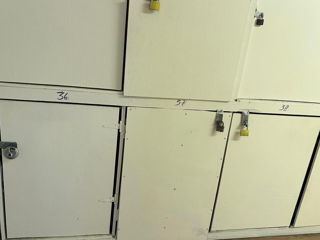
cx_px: 152
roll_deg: -6.4
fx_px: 268
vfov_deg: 48.2
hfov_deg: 61.6
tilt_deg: -17.9
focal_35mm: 29
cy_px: 129
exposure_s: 1/60
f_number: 1.5
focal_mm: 5.7
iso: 100
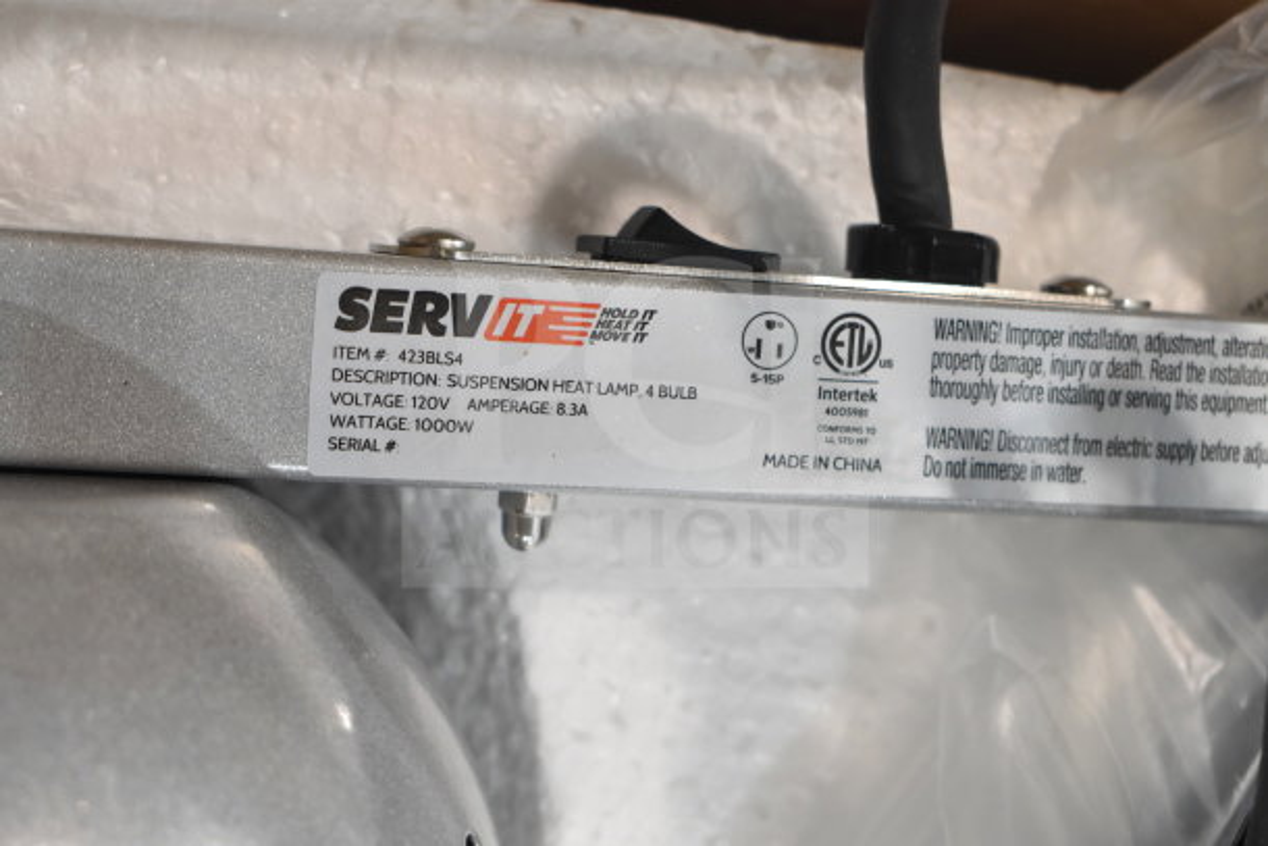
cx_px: 634
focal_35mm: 69
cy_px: 423
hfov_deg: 29.2
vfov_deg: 19.7
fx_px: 2431
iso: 1400
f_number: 5.3
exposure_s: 1/80
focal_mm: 46
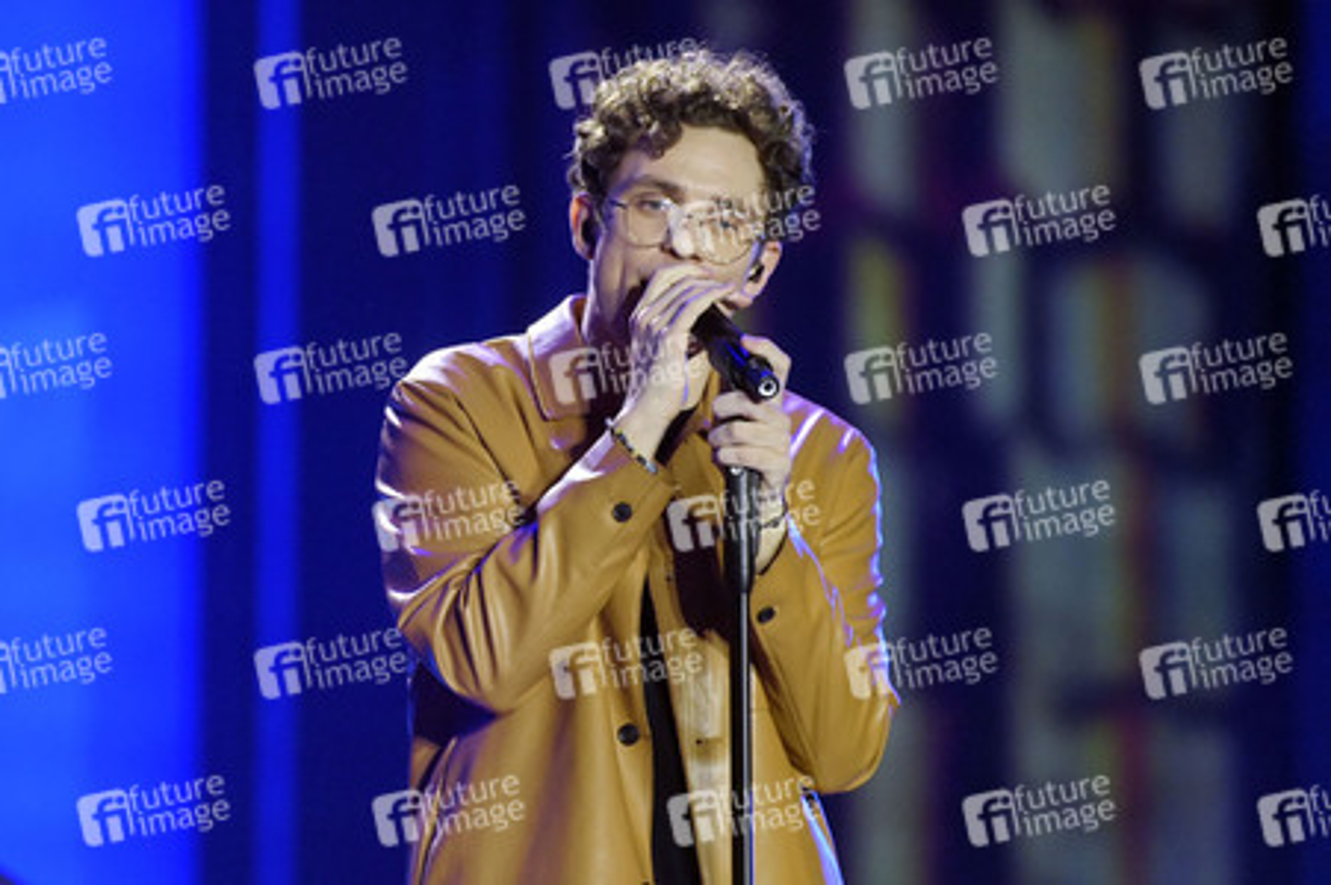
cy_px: 442
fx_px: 18472
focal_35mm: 500
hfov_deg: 4.1
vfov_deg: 2.7
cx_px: 666
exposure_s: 1/1000
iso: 12800
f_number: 5.6
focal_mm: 500
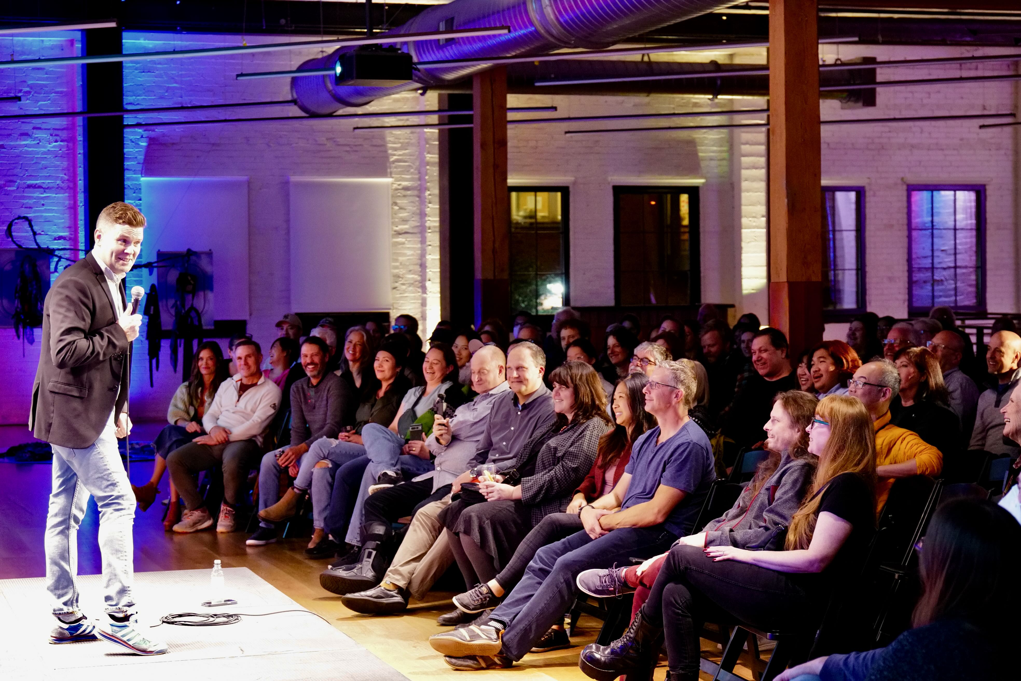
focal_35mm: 76
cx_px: 510
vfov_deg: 17.9
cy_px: 340
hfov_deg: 26.7
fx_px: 2155
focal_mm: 50
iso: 6400
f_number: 4
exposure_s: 1/125
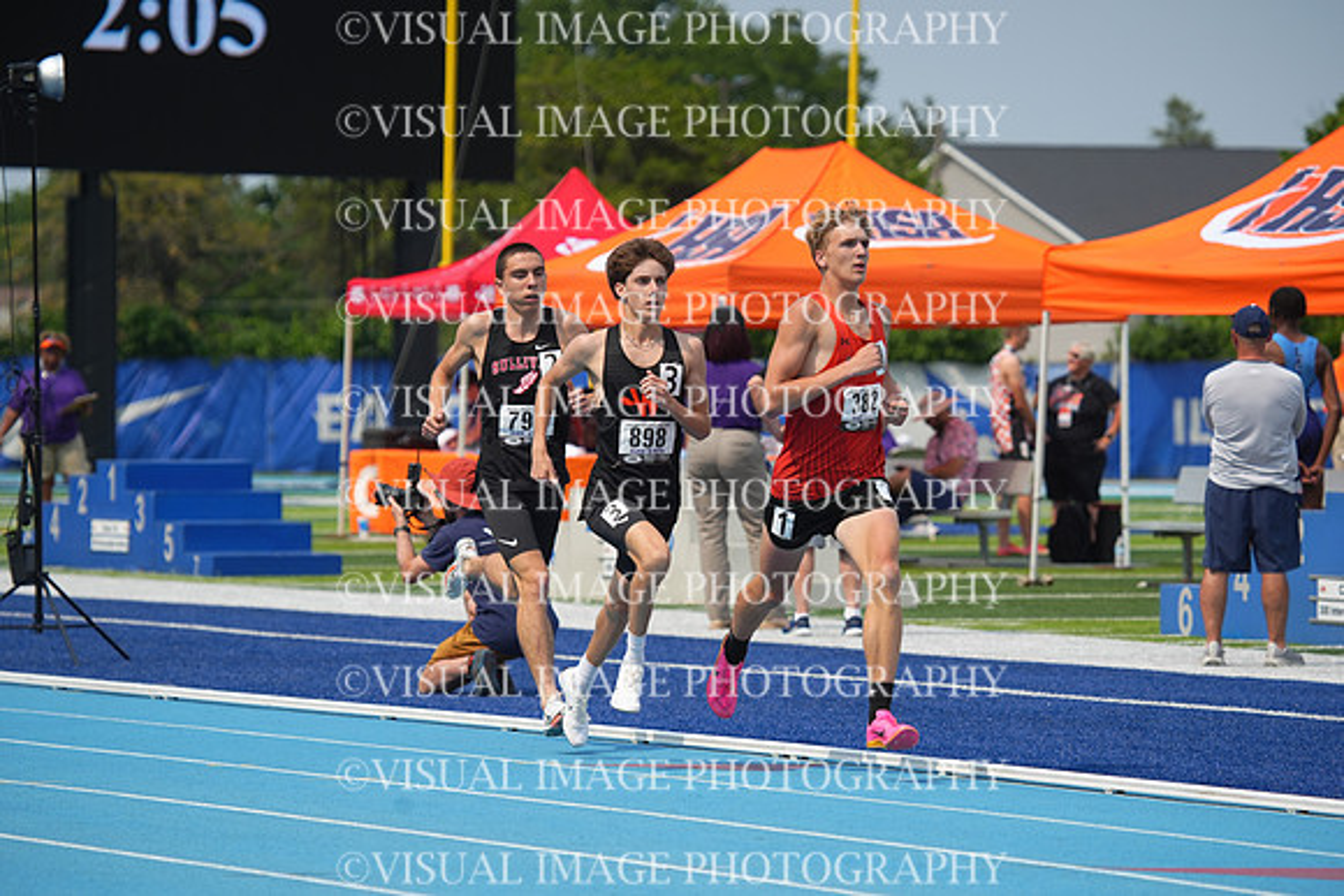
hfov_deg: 9.4
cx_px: 672
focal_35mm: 220
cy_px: 448
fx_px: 8215
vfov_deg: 6.2
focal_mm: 220
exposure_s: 1/2500
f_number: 5.6
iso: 400
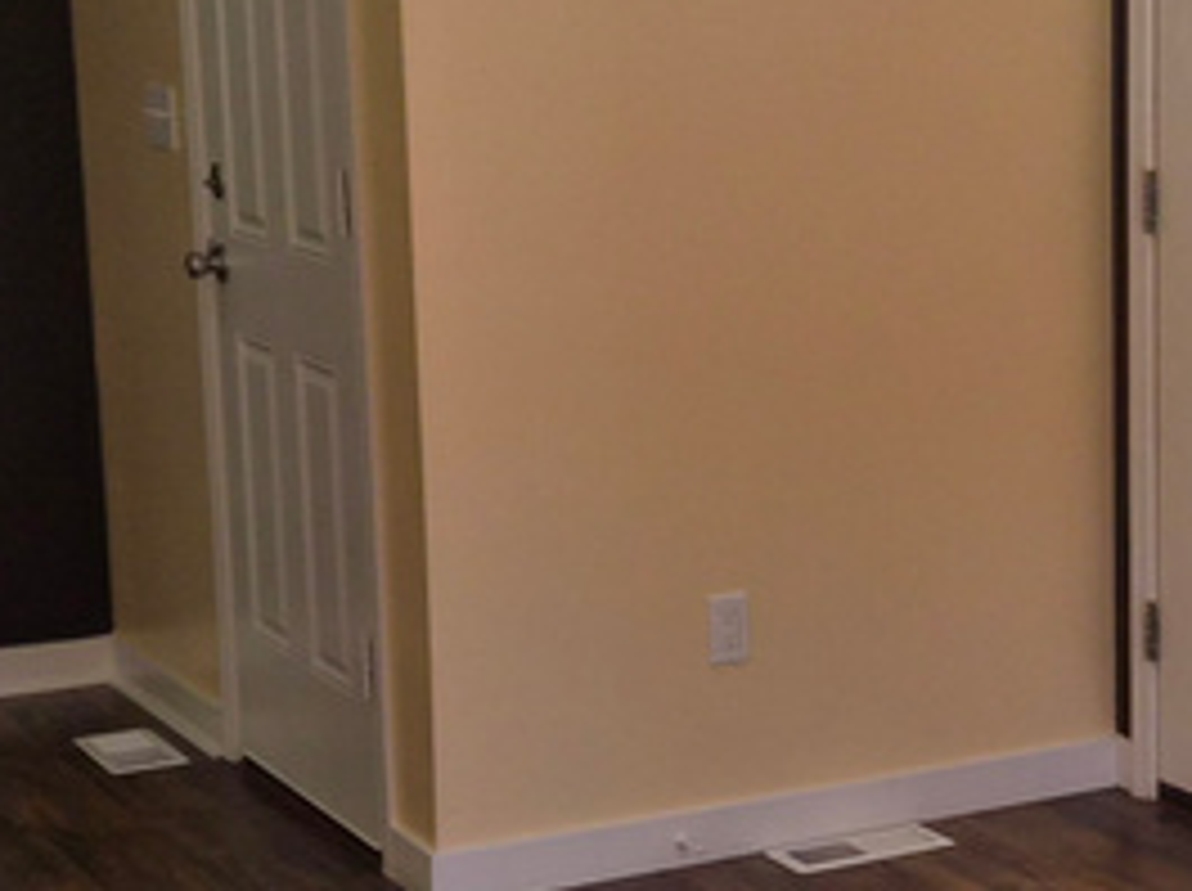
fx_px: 3061
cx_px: 1170
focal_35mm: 89
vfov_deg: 16.6
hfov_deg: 21.3
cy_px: 495
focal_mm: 5.4
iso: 80
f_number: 1.8
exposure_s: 1/832
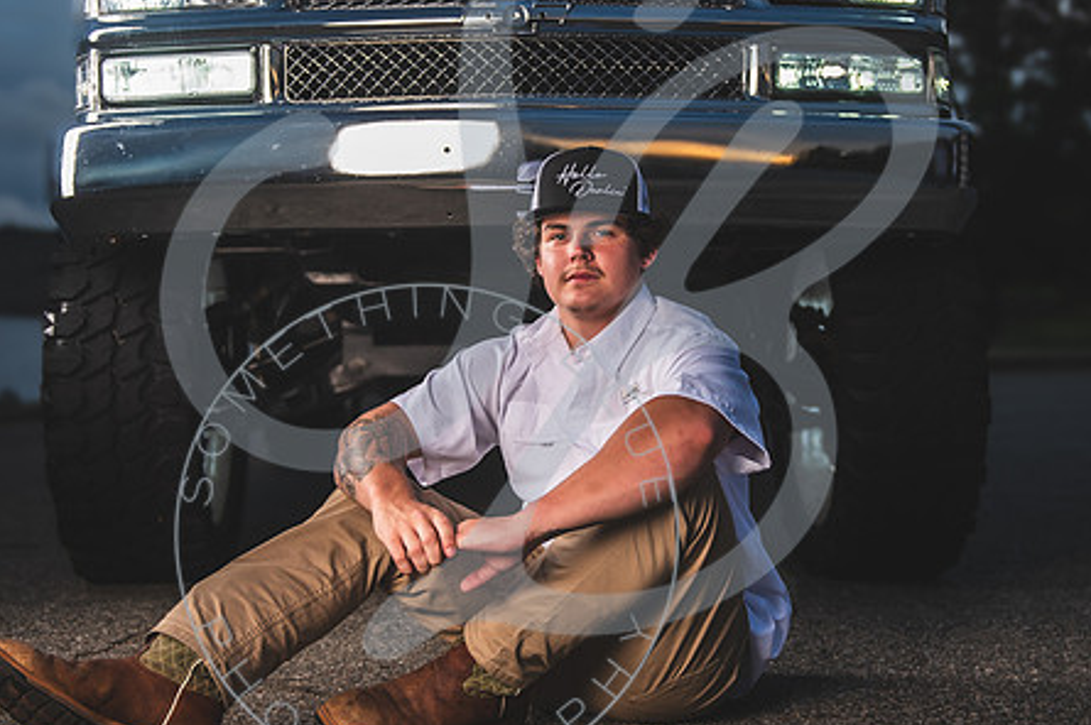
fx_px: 1635
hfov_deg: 36.9
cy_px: 300
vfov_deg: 25.0
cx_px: 570
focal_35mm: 54
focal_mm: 35
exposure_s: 1/500
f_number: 2.8
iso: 100
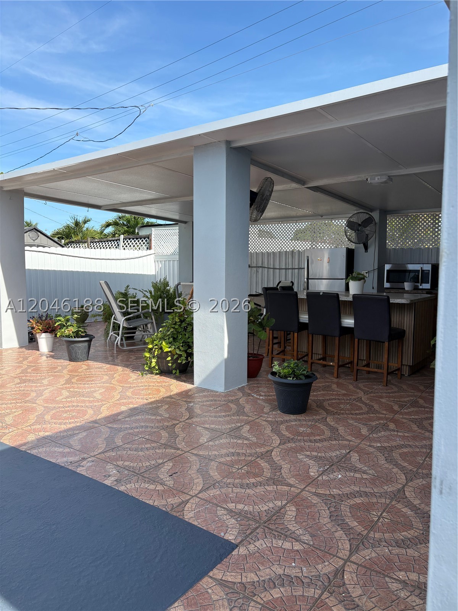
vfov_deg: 67.3
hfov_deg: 53.1
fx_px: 459
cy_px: 306
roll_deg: -0.5
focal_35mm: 26
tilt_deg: -3.9
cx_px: 229
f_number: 1.6
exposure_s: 1/1587
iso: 50
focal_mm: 5.96
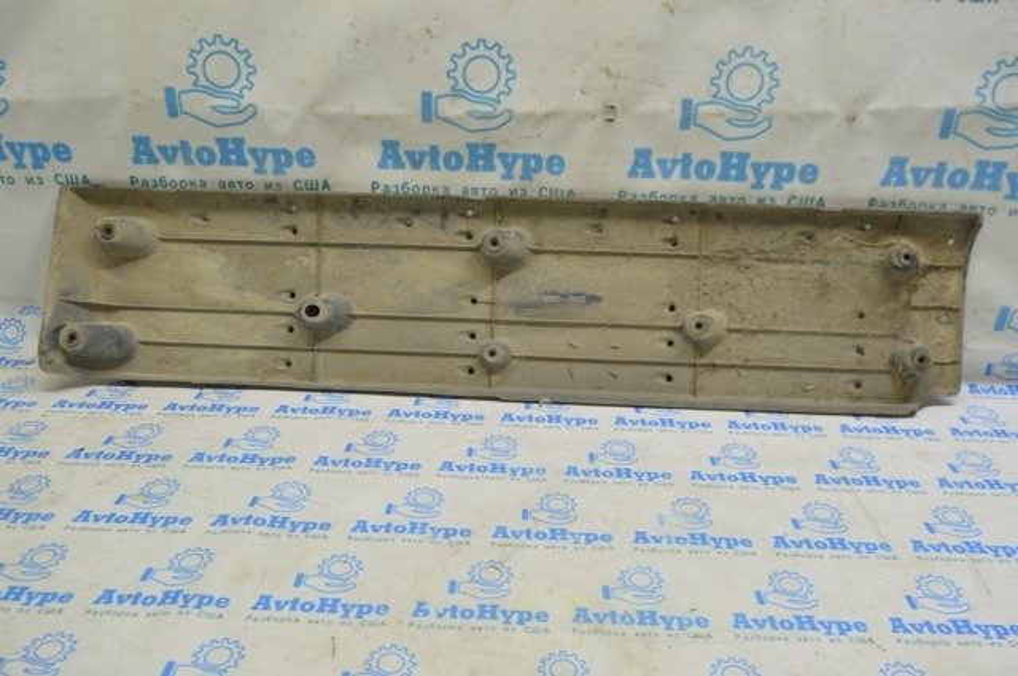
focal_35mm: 32
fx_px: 890
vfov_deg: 41.6
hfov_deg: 59.6
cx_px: 509
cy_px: 338
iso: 400
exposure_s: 1/20
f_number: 5.6
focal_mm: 21
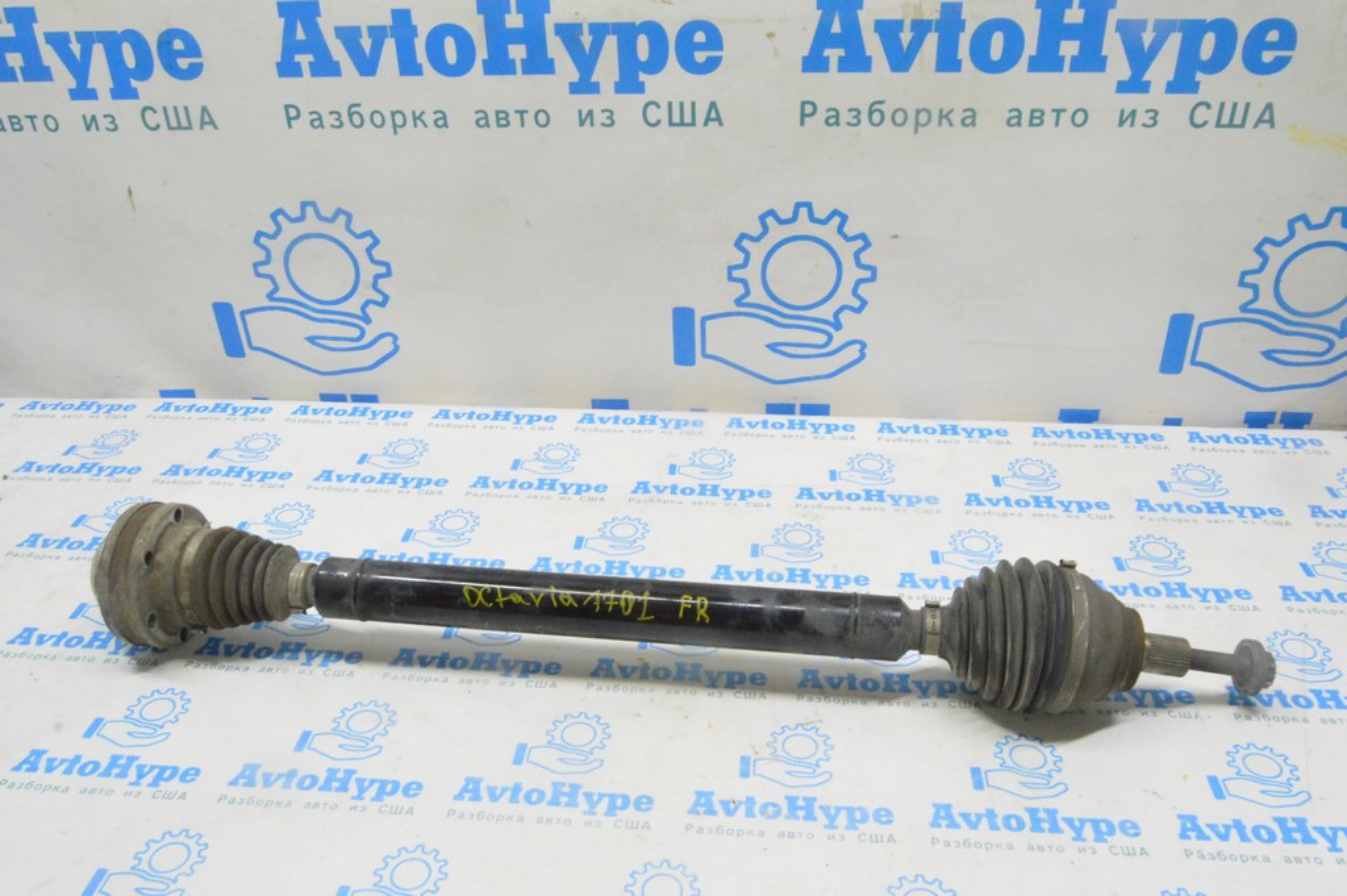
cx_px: 674
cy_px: 448
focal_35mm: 30
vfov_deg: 43.5
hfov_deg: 62.0
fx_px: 1122
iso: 6400
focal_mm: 20
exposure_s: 1/15
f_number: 20
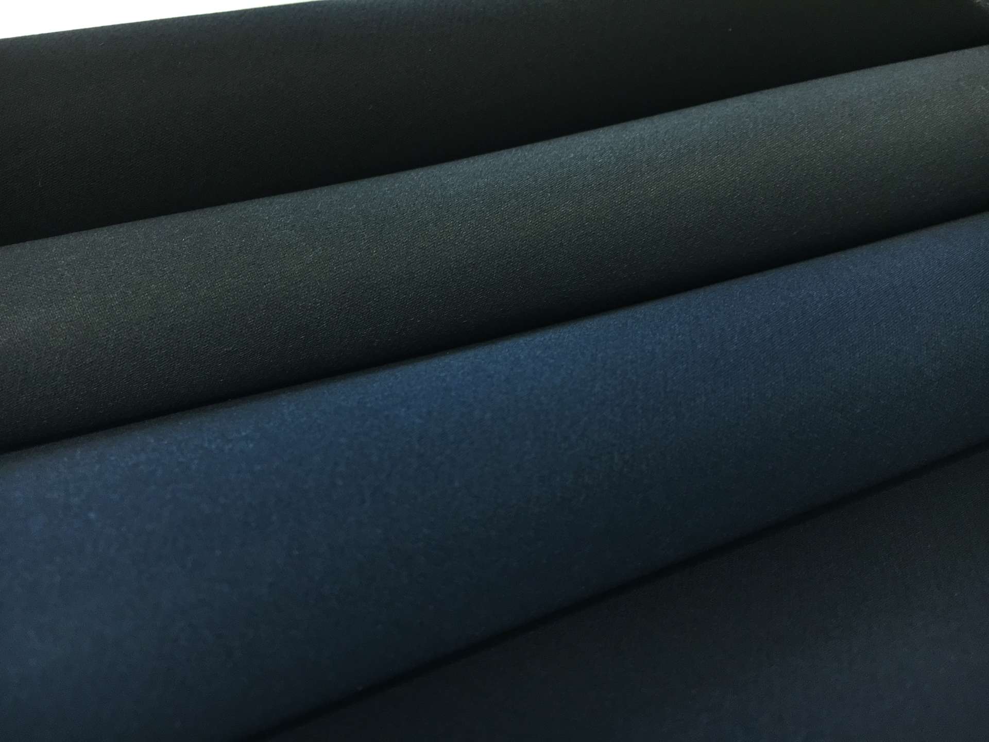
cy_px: 371
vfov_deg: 48.2
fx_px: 829
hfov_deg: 61.7
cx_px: 494
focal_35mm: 29
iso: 80
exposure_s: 1/30
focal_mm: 4.15
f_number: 2.2
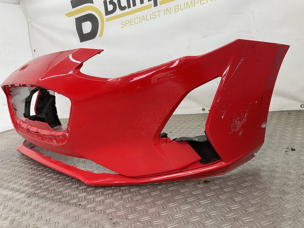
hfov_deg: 61.7
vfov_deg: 48.2
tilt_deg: -13.0
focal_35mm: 29
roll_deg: +8.5
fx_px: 255
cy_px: 114
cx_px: 152
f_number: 1.8
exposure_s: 1/106
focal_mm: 3
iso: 16
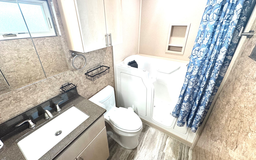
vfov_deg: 74.6
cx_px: 128
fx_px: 105
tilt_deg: -25.8
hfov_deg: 101.5
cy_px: 73
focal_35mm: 15
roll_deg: -0.3
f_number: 2.2
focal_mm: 2.22
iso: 200
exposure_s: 1/120
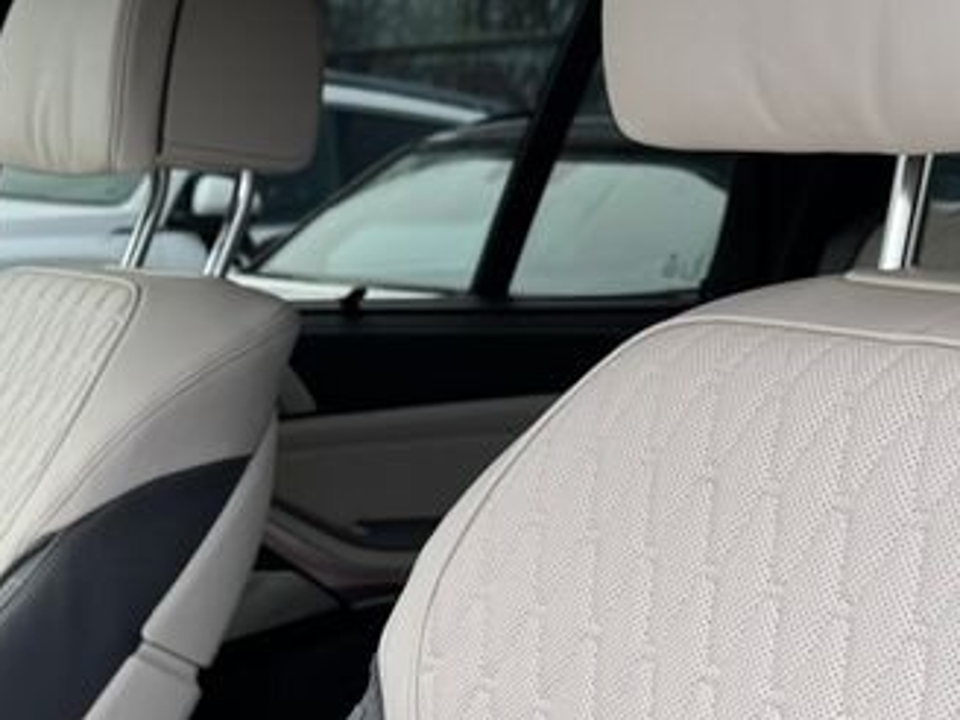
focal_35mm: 75
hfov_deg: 25.7
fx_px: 2080
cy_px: 559
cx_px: 269
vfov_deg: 19.5
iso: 100
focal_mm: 6.76
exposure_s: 1/121
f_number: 1.78
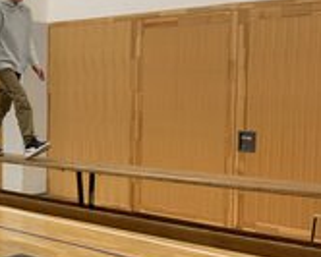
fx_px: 580
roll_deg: -0.2
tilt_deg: -4.7
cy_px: 141
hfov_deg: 29.7
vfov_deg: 25.0
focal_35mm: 61
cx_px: 35
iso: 100
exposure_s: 1/60
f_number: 1.8
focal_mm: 4.25
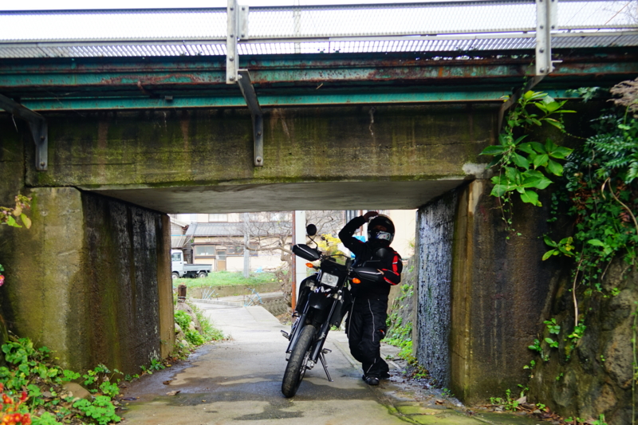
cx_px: 319
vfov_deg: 36.9
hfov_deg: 53.1
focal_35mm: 36
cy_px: 212
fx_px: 638
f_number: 4
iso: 160
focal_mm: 24
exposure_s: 1/60
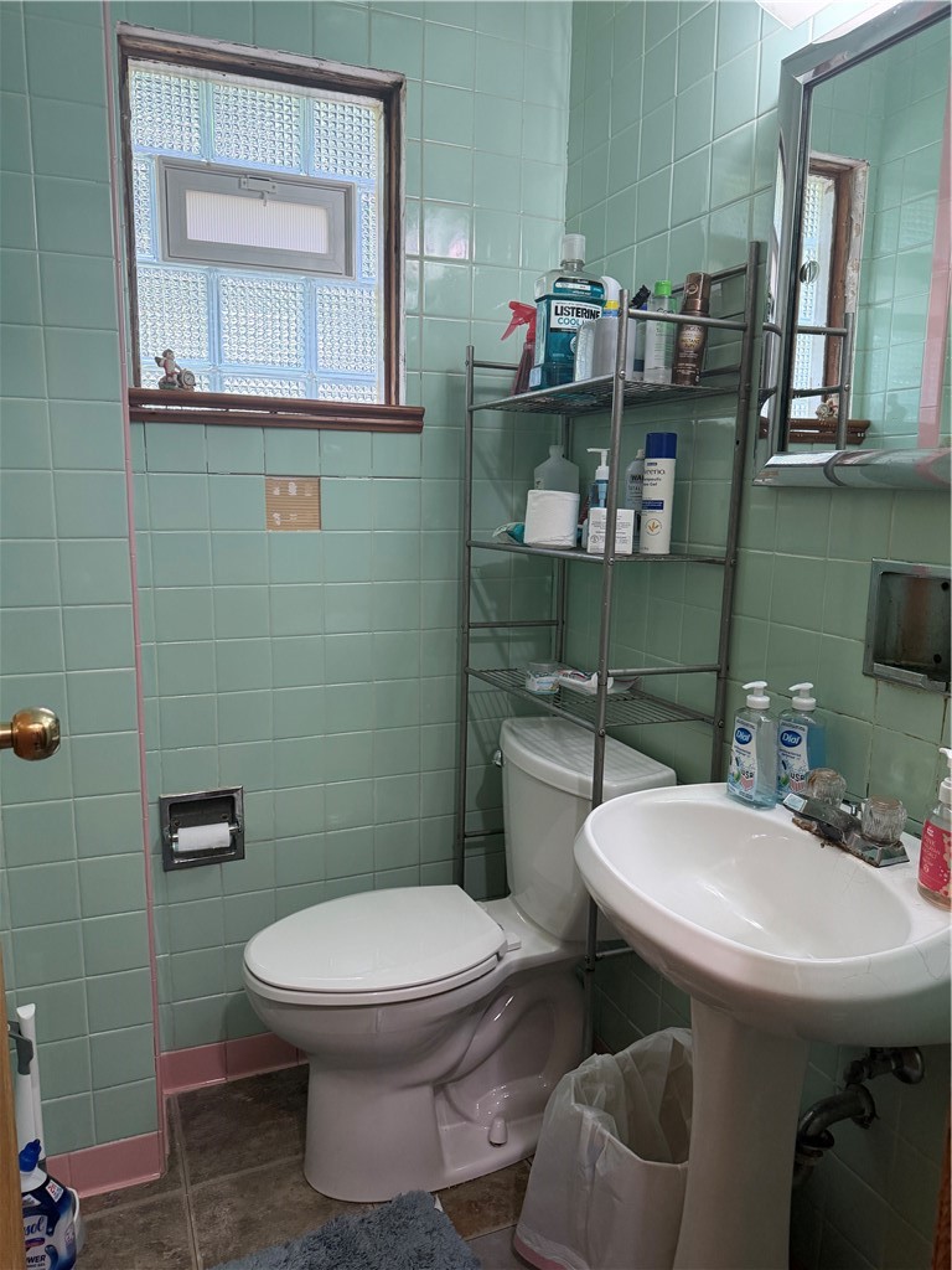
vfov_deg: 71.6
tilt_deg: -9.3
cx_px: 476
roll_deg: -1.2
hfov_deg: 56.8
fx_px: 880
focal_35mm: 24
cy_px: 635
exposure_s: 1/120
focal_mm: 6.76
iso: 400
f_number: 1.78
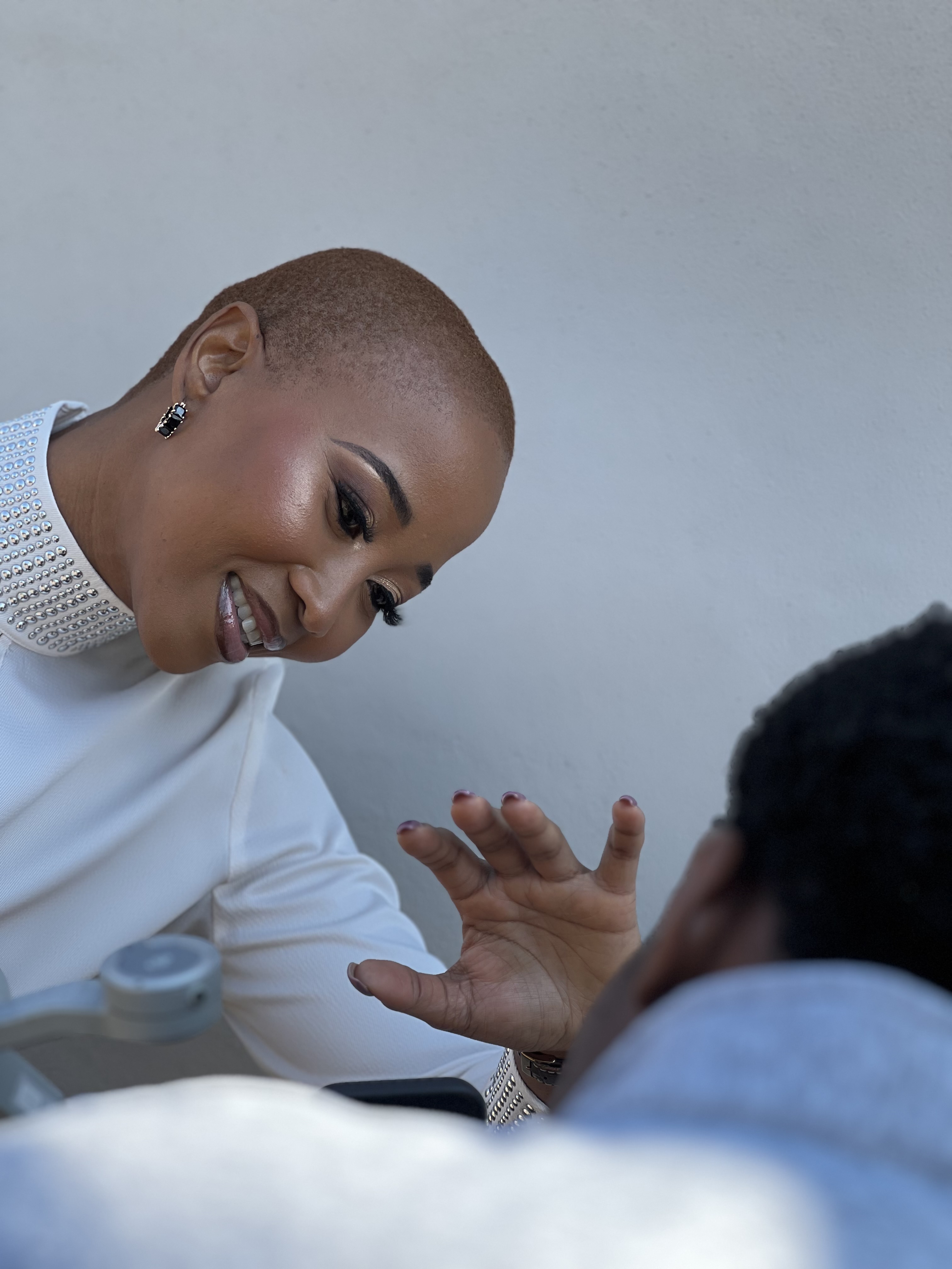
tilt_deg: -5.7
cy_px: 634
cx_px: 476
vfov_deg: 25.3
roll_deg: -5.3
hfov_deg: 19.1
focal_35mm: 77
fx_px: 2824
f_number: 2.8
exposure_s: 1/134
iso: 40
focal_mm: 9
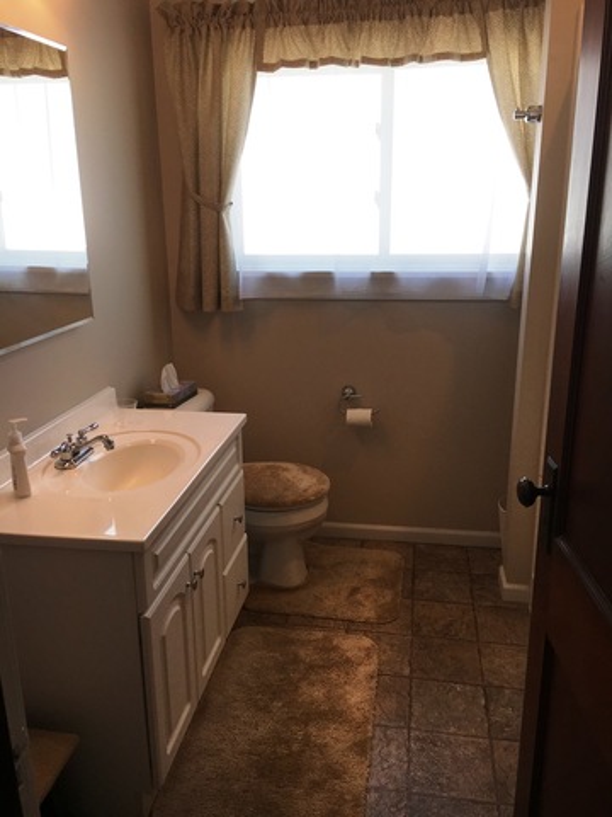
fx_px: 684
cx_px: 306
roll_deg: +1.6
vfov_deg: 61.7
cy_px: 408
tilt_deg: -15.6
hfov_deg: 48.2
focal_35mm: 29
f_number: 2.2
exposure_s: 1/120
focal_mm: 4.15
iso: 32
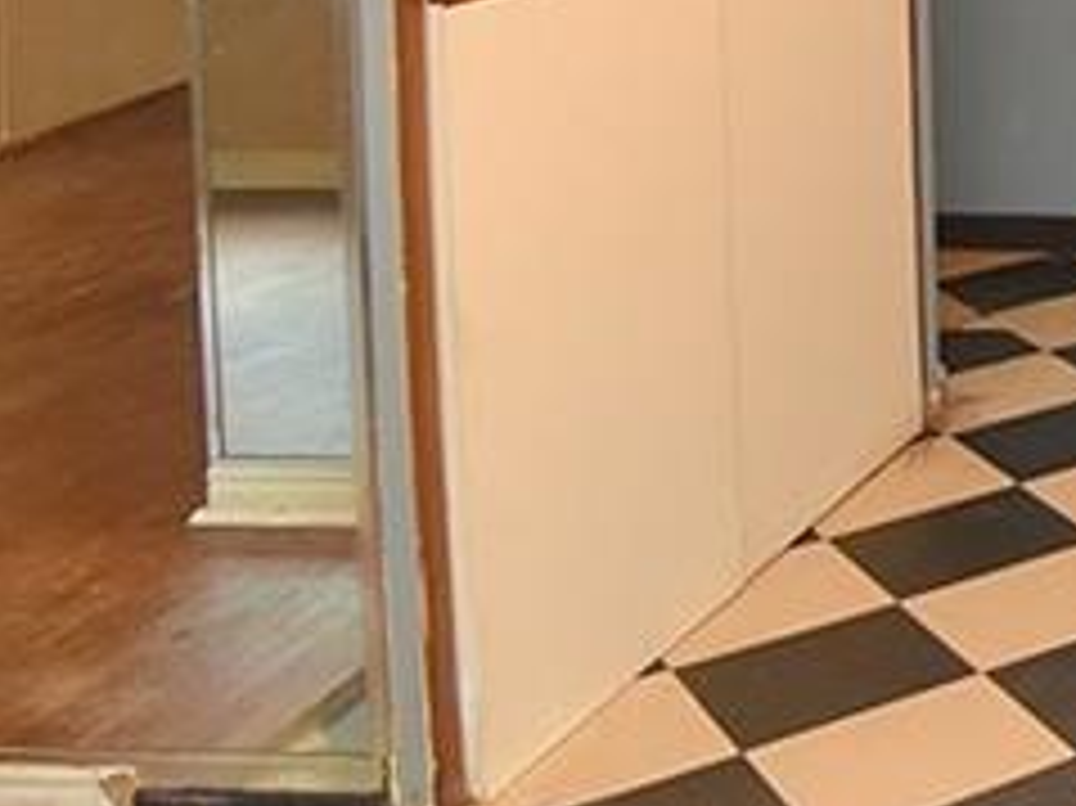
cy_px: -356
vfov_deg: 19.7
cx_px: 1864
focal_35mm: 66
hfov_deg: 21.3
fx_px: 2051
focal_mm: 16
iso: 1600
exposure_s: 1/60
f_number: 4
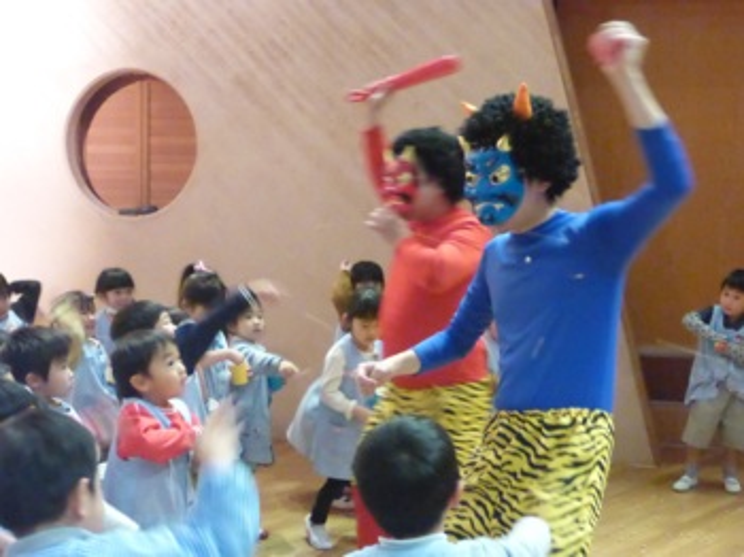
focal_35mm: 49
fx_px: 1052
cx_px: 372
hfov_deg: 38.9
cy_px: 278
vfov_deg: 29.6
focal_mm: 8.4
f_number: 4.5
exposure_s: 1/25
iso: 3200
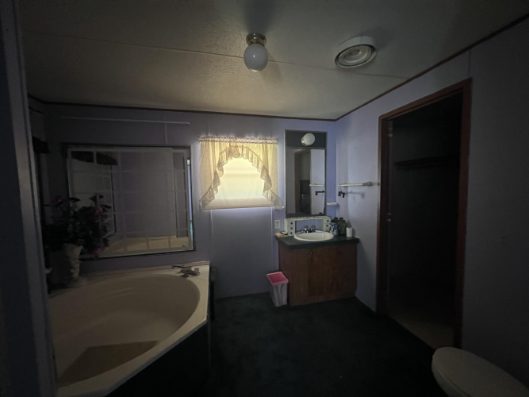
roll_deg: +1.4
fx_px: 199
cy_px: 198
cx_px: 264
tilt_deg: -4.0
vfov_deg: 89.9
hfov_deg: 106.2
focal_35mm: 13
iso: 1000
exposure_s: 1/60
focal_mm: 1.57
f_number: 1.8
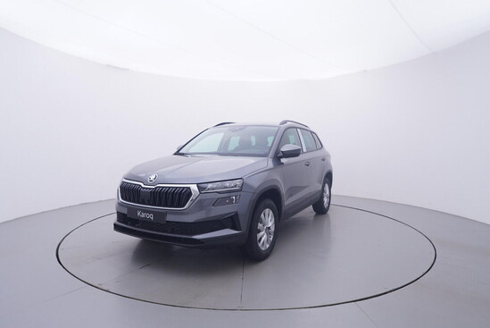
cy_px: 164
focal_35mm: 22
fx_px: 306
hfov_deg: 77.3
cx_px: 245
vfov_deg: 56.2
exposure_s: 1/80
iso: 200
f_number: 5
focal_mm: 15
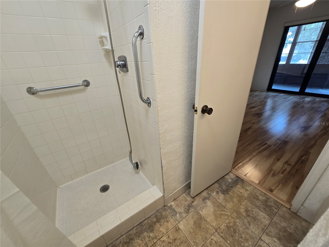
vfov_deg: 89.9
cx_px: 164
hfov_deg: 106.2
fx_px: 124
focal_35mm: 13
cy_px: 124
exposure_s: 1/60
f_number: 2.2
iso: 80
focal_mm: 2.2
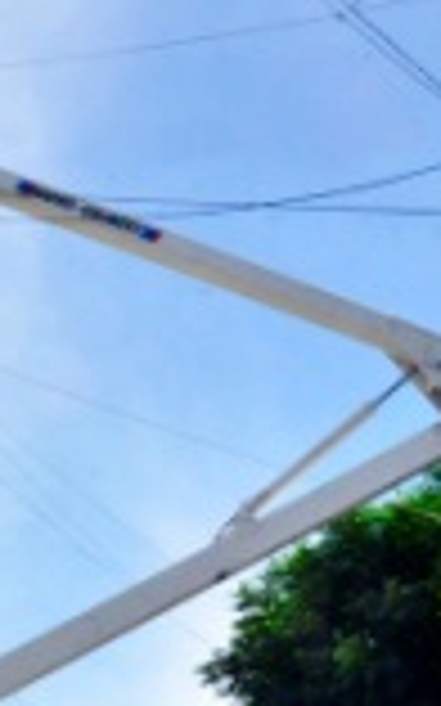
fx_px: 1675
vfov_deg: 23.5
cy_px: 551
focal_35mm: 87
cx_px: 18
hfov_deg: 14.8
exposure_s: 1/320
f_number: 22
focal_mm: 20
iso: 1250
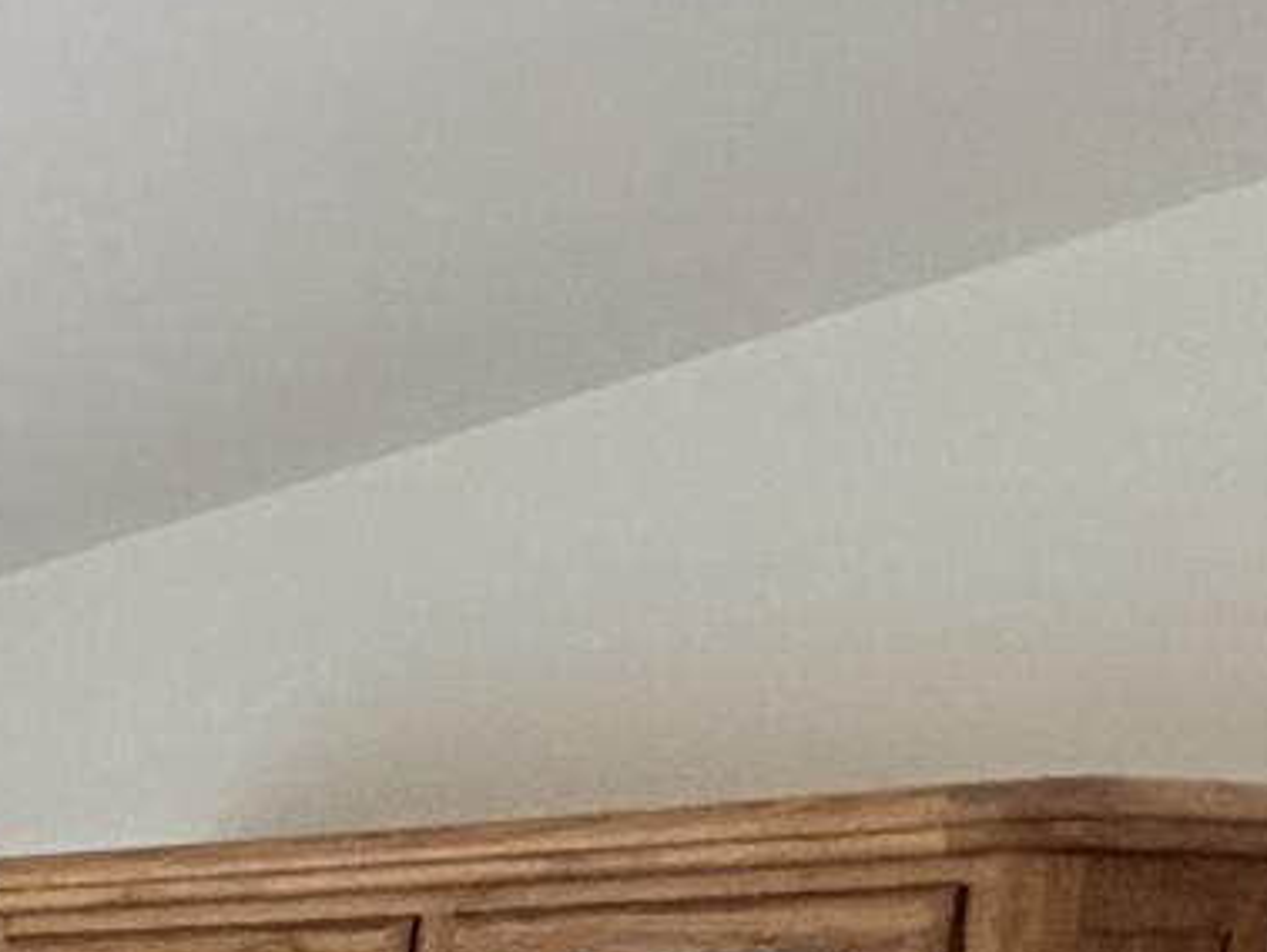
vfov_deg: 11.6
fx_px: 4065
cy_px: 2065
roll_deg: +0.3
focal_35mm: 111
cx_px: -2370
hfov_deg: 11.6
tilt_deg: -11.4
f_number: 2.2
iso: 200
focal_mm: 2.22
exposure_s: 1/120
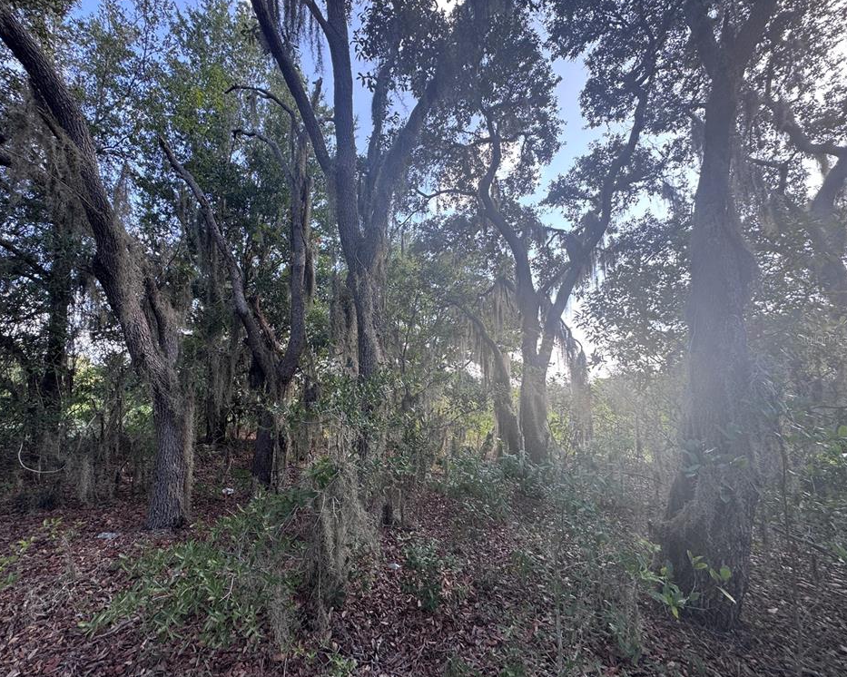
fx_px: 376
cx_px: 387
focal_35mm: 15
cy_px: 338
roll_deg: -0.7
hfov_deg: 96.6
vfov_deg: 84.0
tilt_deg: +7.9
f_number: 2.2
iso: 40
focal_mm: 2.22
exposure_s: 1/119
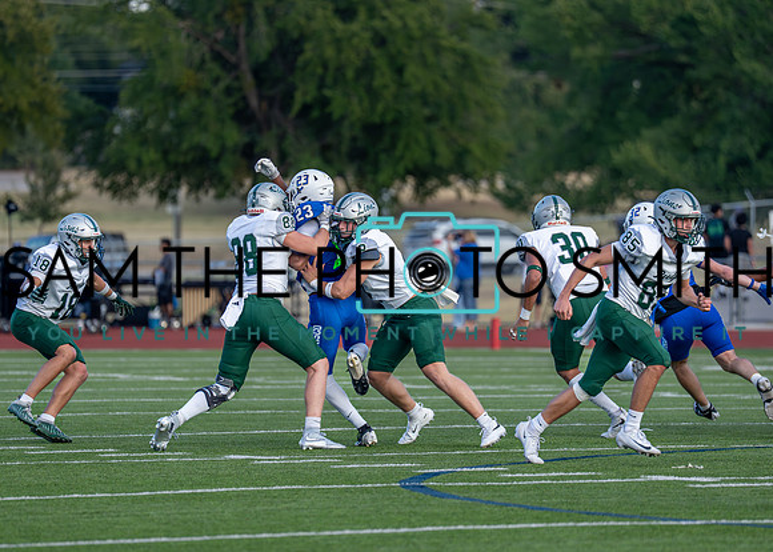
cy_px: 310
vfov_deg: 4.7
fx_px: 6726
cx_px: 372
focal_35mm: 306
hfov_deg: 6.6
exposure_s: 1/1600
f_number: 2.8
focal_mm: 200
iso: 320
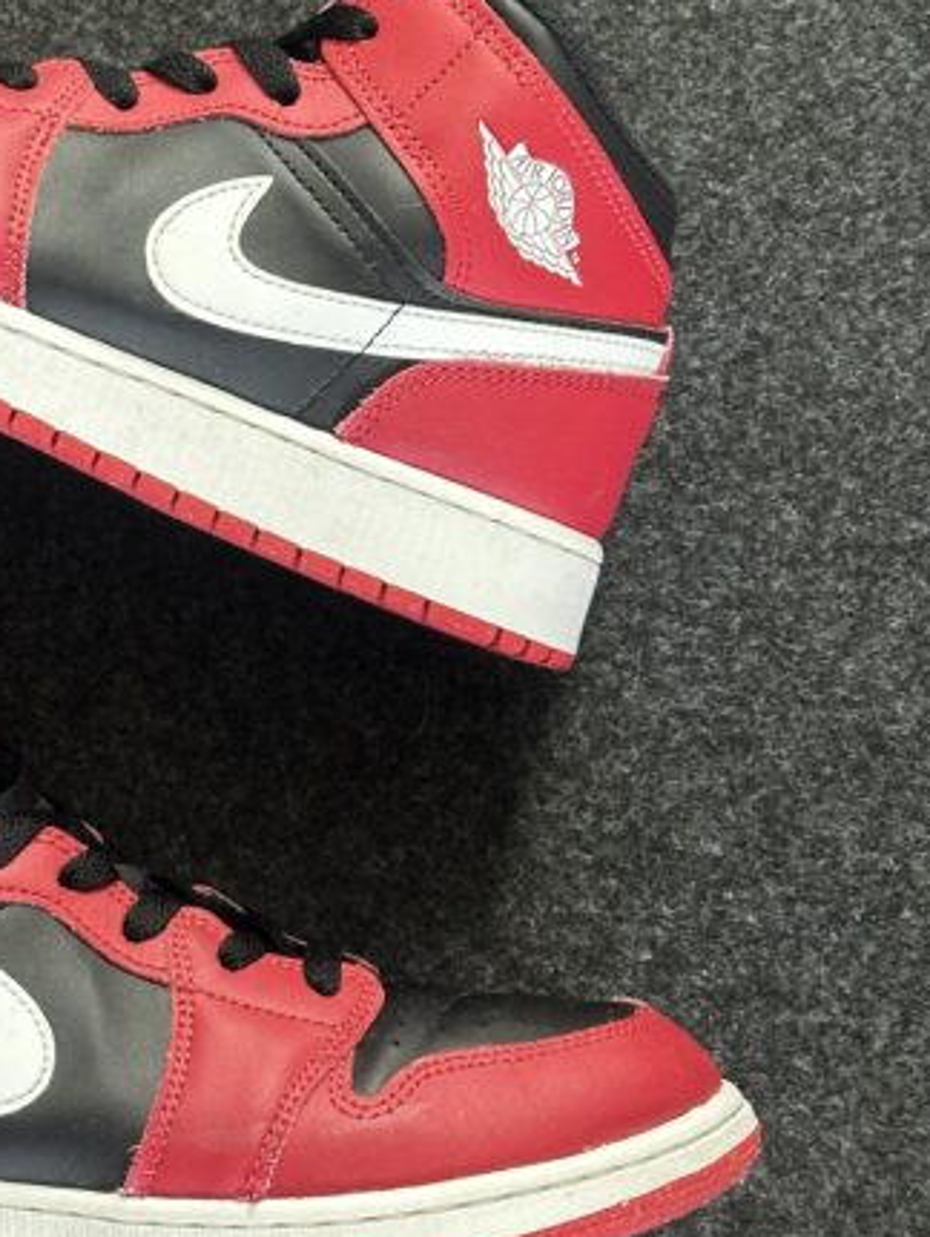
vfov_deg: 22.0
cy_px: 627
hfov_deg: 16.4
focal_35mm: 89
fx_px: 3183
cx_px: 112
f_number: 1.78
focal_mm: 6.86
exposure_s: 1/33
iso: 320
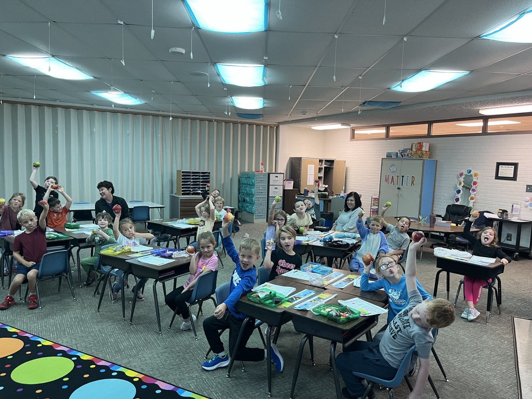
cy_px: 200
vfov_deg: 53.1
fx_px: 400
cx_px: 266
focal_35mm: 26
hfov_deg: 67.3
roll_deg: -2.1
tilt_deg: -5.7
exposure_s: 1/60
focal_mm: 5.1
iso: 250
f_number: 1.6
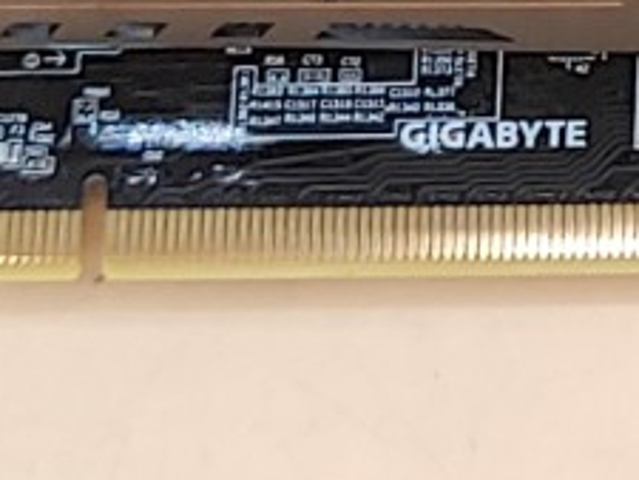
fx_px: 4839
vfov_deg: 5.5
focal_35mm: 262
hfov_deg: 7.4
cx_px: 1048
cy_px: -506
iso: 50
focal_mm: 4.36
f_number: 1.8
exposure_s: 1/68
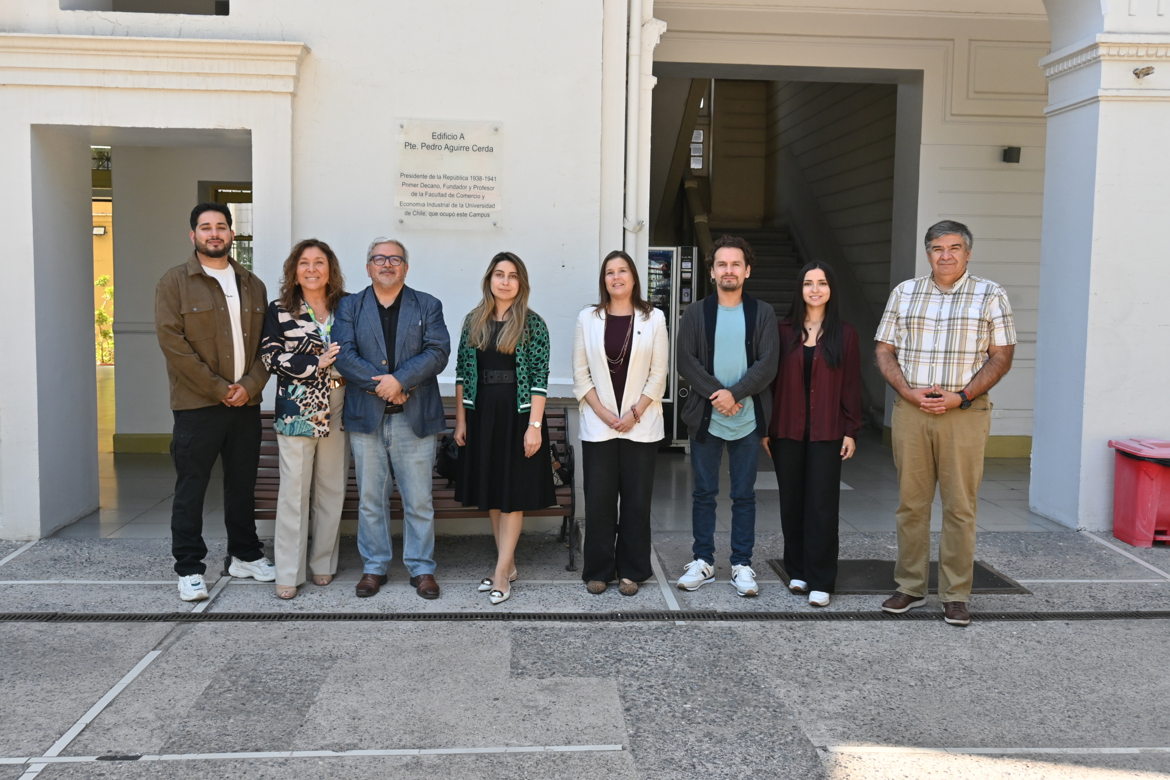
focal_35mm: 34
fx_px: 1097
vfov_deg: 39.2
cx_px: 585
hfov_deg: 56.1
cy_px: 390
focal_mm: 22.5
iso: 180
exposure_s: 1/250
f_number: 5.6
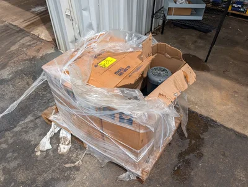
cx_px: 124
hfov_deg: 71.5
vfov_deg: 56.9
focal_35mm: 24
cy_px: 94
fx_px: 172
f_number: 1.68
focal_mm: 6.9
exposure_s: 1/1383
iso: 19
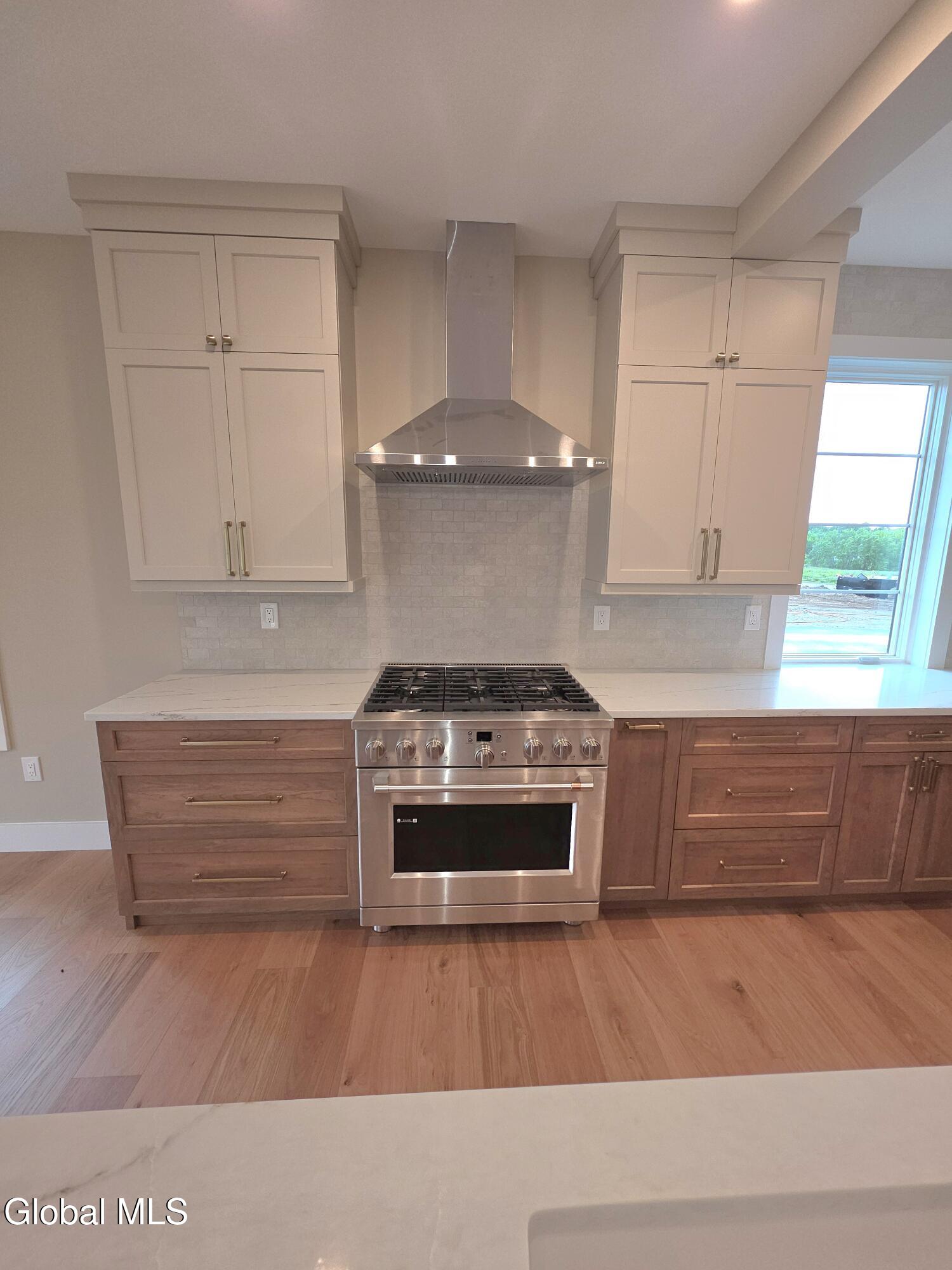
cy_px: 635
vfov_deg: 106.2
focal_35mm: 13
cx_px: 476
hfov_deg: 89.9
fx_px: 477
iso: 40
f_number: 1.9
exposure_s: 1/60.2
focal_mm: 2.2
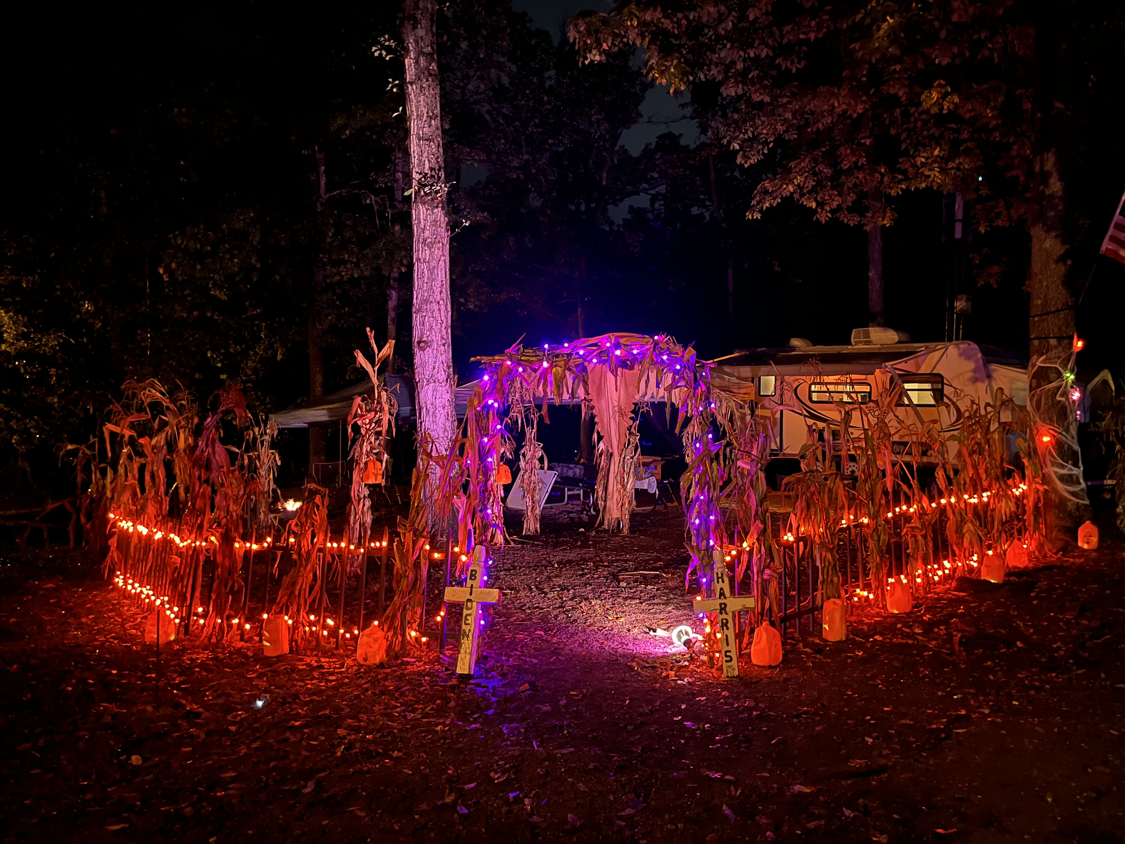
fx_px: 845
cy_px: 422
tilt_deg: -1.7
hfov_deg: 67.3
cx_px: 562
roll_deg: -1.8
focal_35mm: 26
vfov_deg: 53.1
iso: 800
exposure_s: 1/5
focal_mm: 5.1
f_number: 1.6
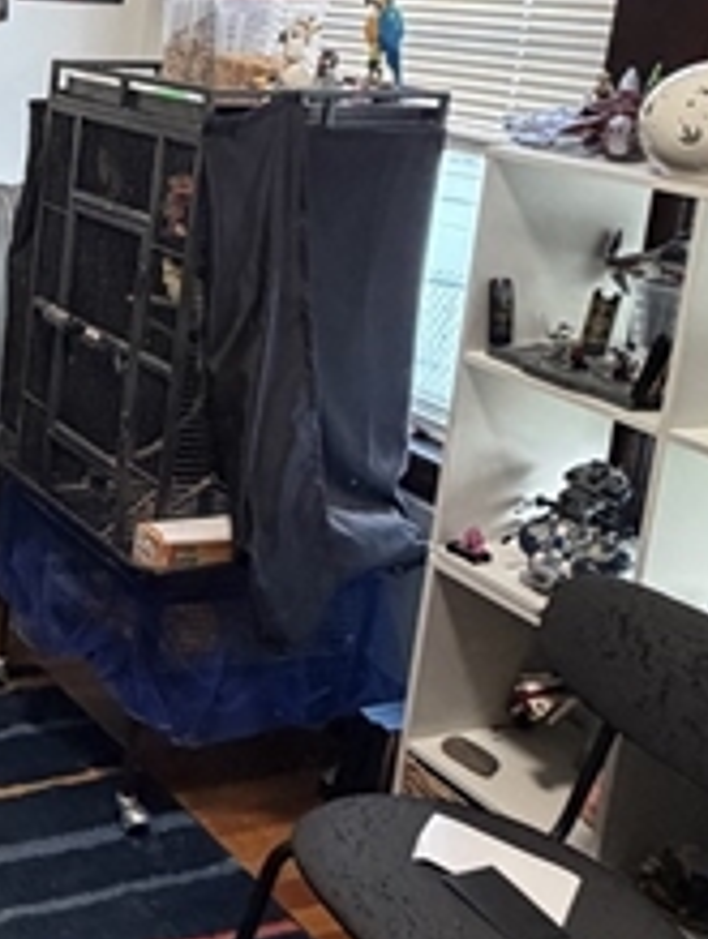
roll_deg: -4.2
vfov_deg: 37.4
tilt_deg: -10.5
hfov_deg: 24.1
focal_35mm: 49
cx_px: -326
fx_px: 1332
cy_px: 184
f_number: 2.2
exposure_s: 1/60
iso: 400
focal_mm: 2.22
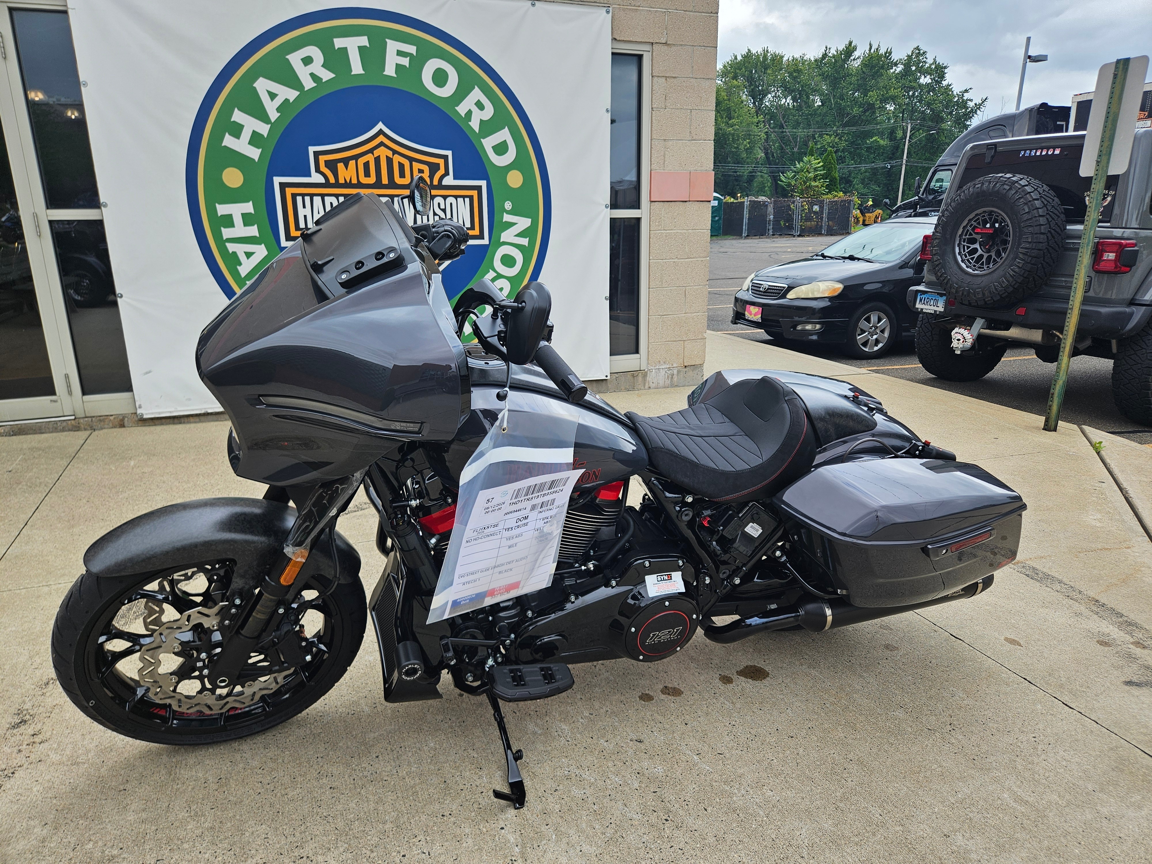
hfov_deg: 73.9
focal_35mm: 23
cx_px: 576
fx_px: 765
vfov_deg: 58.9
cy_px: 432
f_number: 1.8
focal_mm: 5.4
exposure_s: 1/557
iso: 25
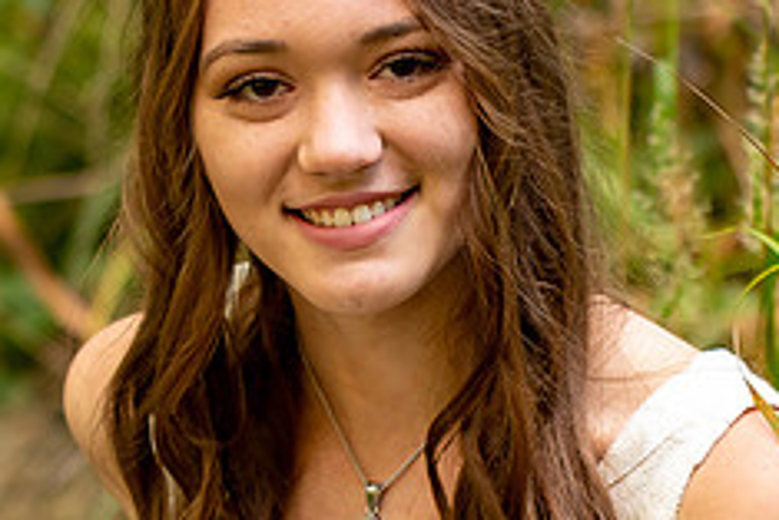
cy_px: 392
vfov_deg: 4.6
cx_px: 451
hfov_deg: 7.0
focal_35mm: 296
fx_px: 6409
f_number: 3.2
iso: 400
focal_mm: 80
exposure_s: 1/80
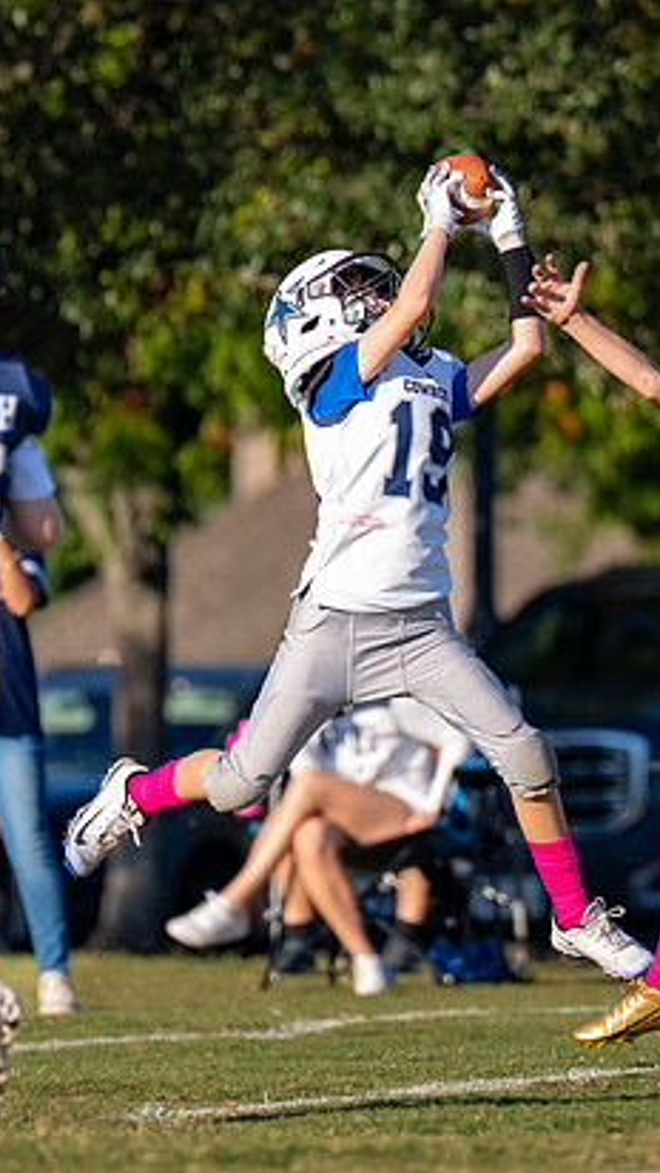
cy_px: 449
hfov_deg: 1.7
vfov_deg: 3.1
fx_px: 21947
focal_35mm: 706
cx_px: 555
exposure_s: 1/2500
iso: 200
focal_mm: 200
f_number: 2.8
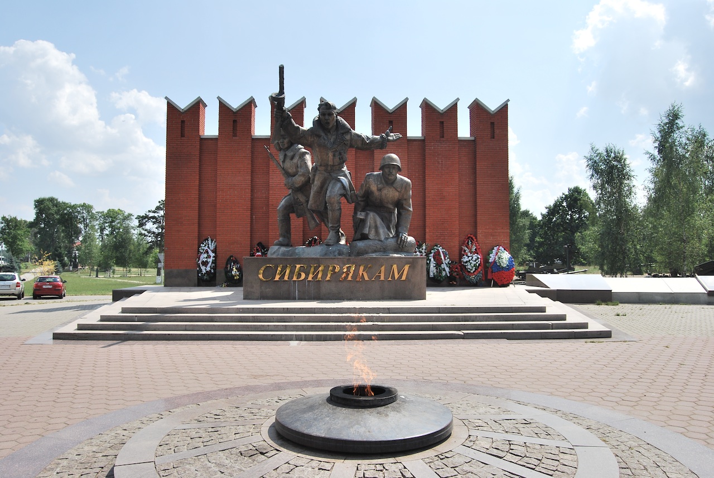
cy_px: 239
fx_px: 536
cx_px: 357
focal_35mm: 27
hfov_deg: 67.3
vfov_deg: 48.1
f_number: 7.1
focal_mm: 18
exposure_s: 1/640
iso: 200
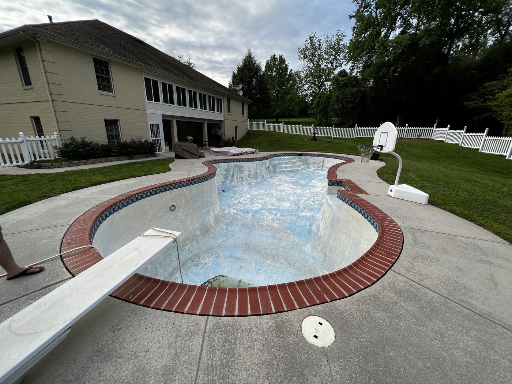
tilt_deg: -17.0
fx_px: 192
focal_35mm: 13
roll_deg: -1.2
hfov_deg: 106.2
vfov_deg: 89.9
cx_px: 256
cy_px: 192
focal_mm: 1.57
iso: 32
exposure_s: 1/404
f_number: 1.8
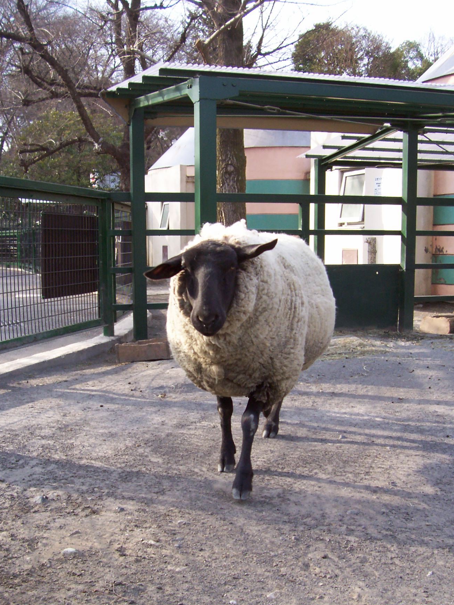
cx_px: 203
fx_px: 787
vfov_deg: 41.7
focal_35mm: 45
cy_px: 387
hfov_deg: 32.2
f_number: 2.7
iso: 80
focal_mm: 5.6
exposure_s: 1/260
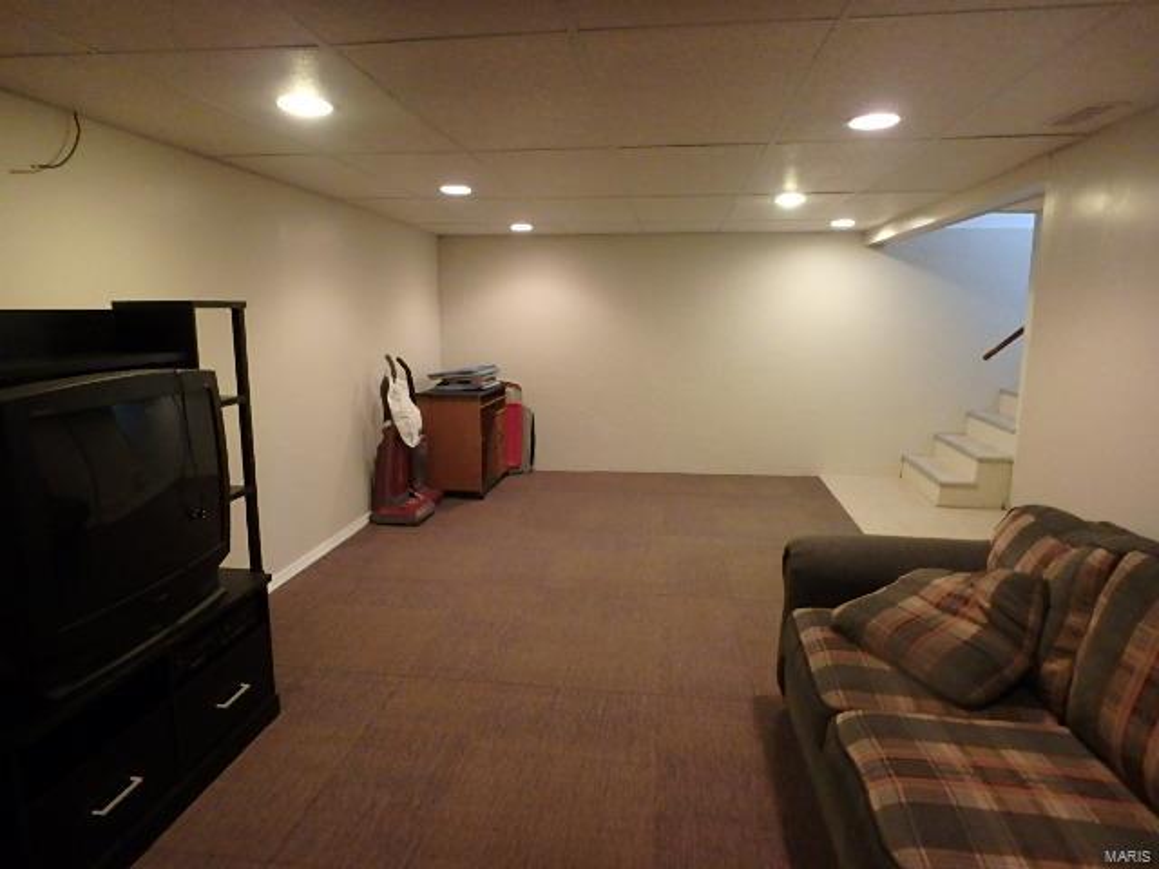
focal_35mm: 21
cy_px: 434
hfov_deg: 79.0
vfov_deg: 63.4
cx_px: 580
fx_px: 703
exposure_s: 1/30
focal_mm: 3.7
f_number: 3.5
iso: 800
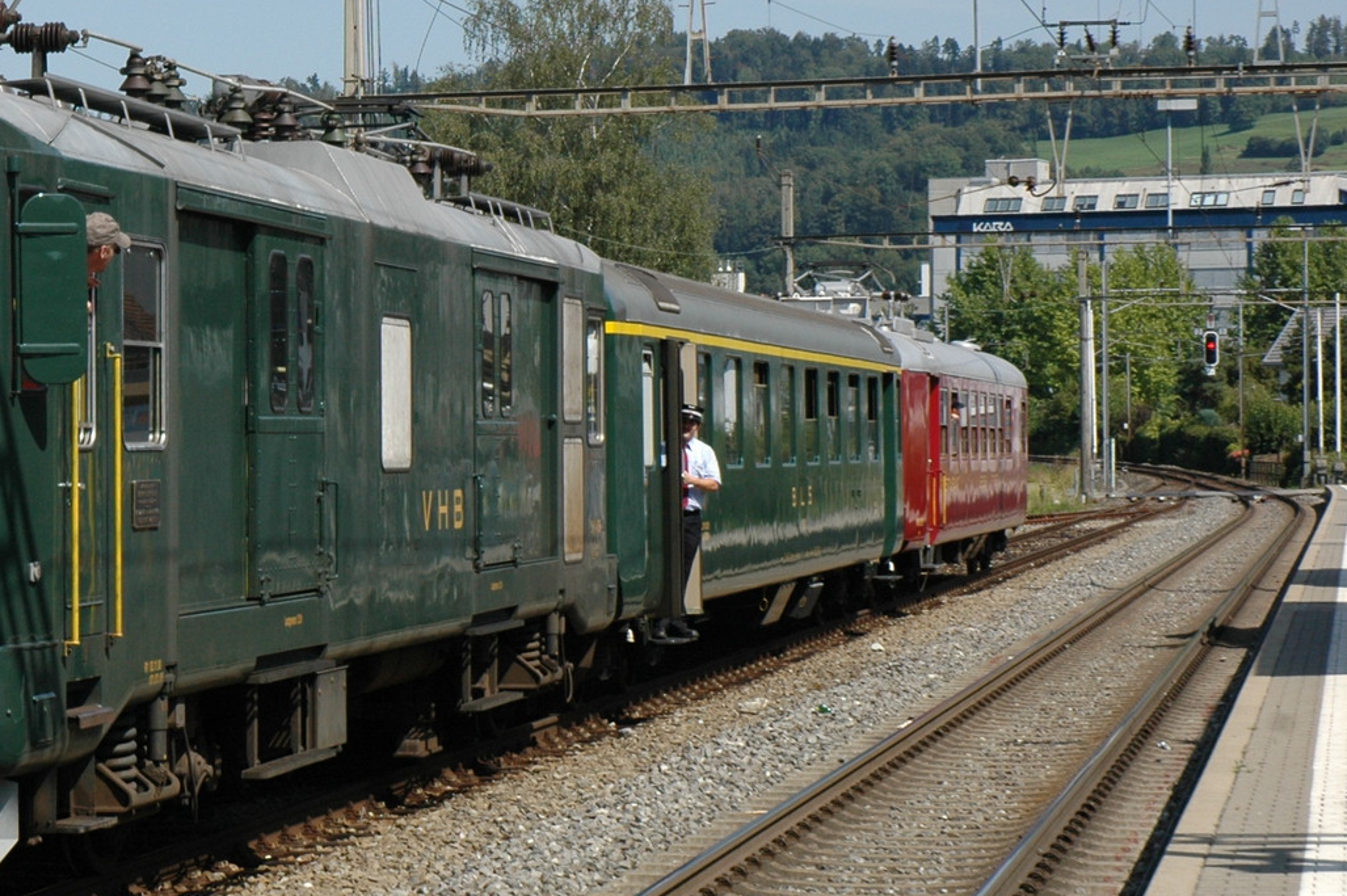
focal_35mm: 129
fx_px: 4823
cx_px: 97
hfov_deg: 15.7
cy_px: 316
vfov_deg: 10.6
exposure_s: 1/400
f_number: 10
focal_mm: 46
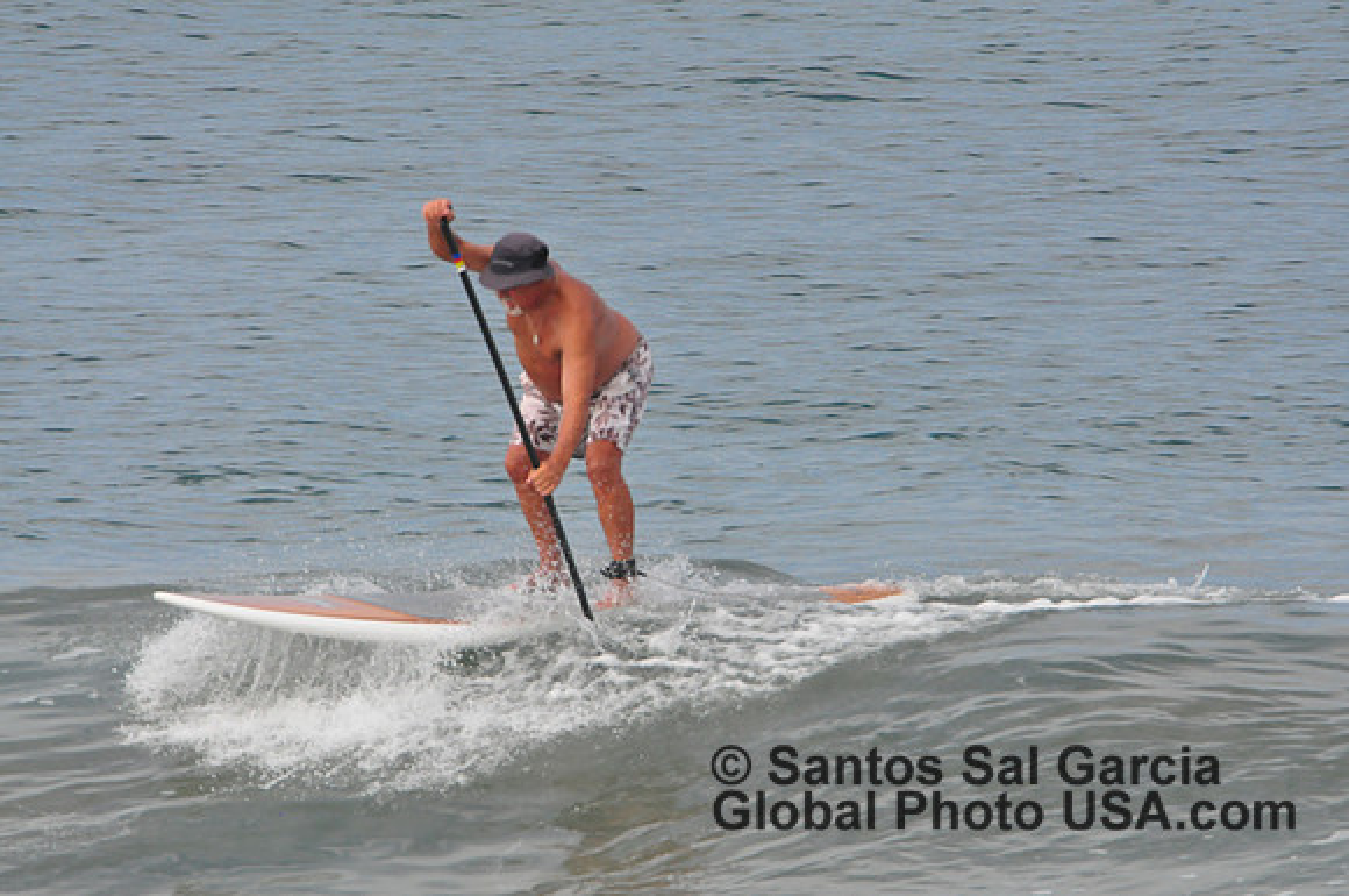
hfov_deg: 2.5
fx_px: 30871
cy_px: 448
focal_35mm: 825
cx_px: 674
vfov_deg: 1.7
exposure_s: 1/2500
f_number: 8
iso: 1250
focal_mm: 550
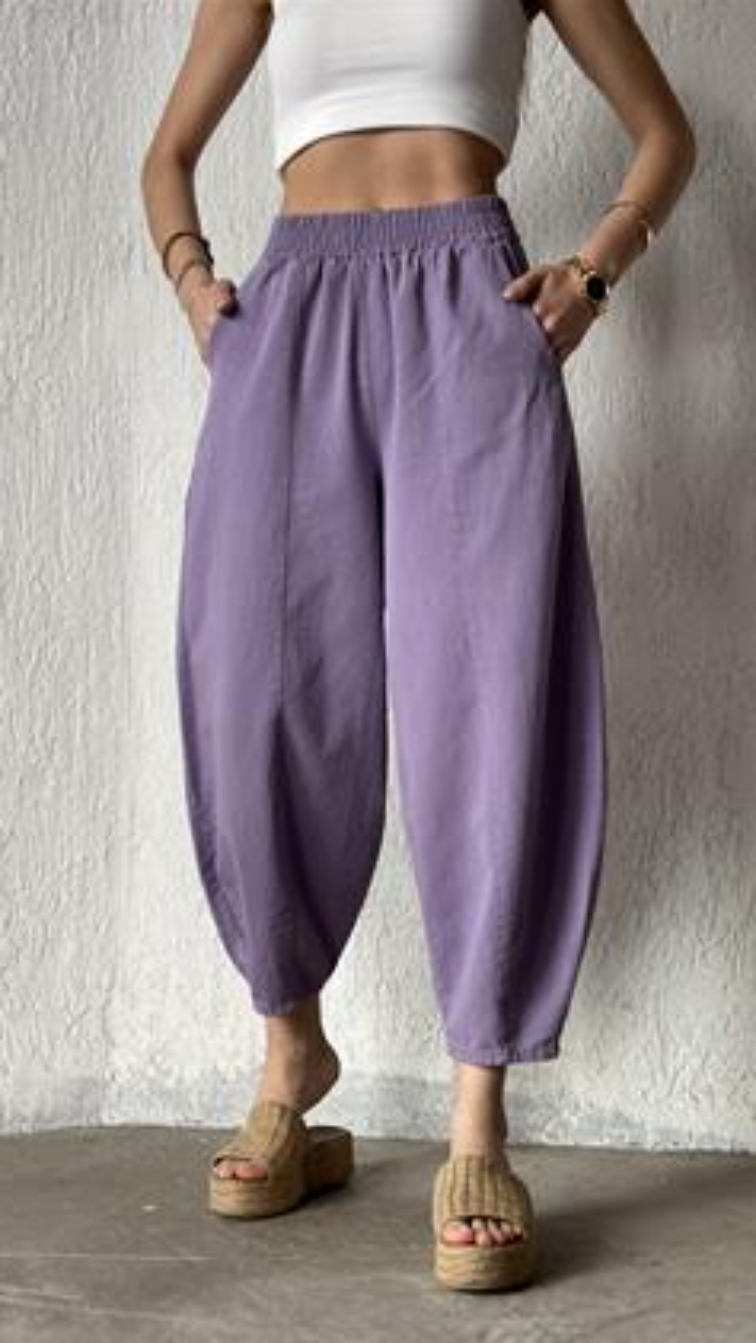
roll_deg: -0.8
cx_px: 370
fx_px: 1888
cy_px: 673
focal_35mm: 53
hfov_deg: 22.6
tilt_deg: +1.9
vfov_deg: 39.2
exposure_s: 1/121
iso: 100
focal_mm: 6.86
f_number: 1.78
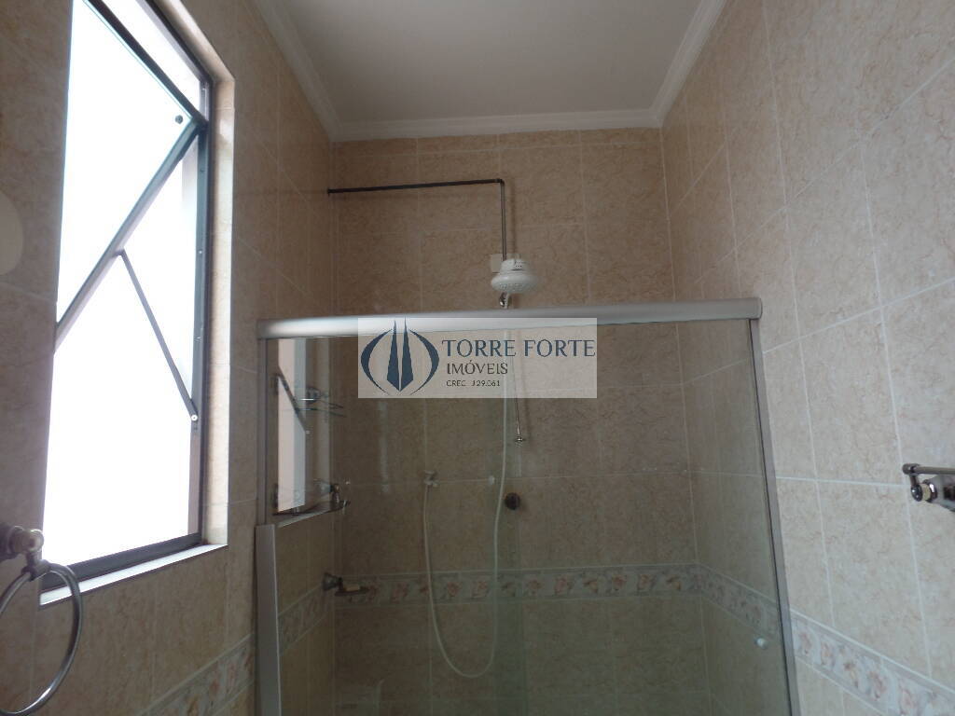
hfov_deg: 73.9
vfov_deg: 58.9
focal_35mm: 23
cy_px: 358
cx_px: 478
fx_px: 635
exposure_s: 1/30
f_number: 2.8
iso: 120
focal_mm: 4.1
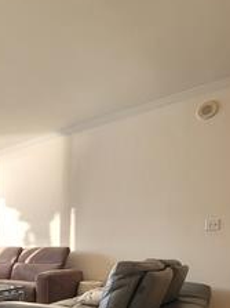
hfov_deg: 44.0
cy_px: 269
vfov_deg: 56.1
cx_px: 11
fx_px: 248
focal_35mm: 28
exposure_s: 1/59
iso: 80
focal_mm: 2.2
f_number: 2.2
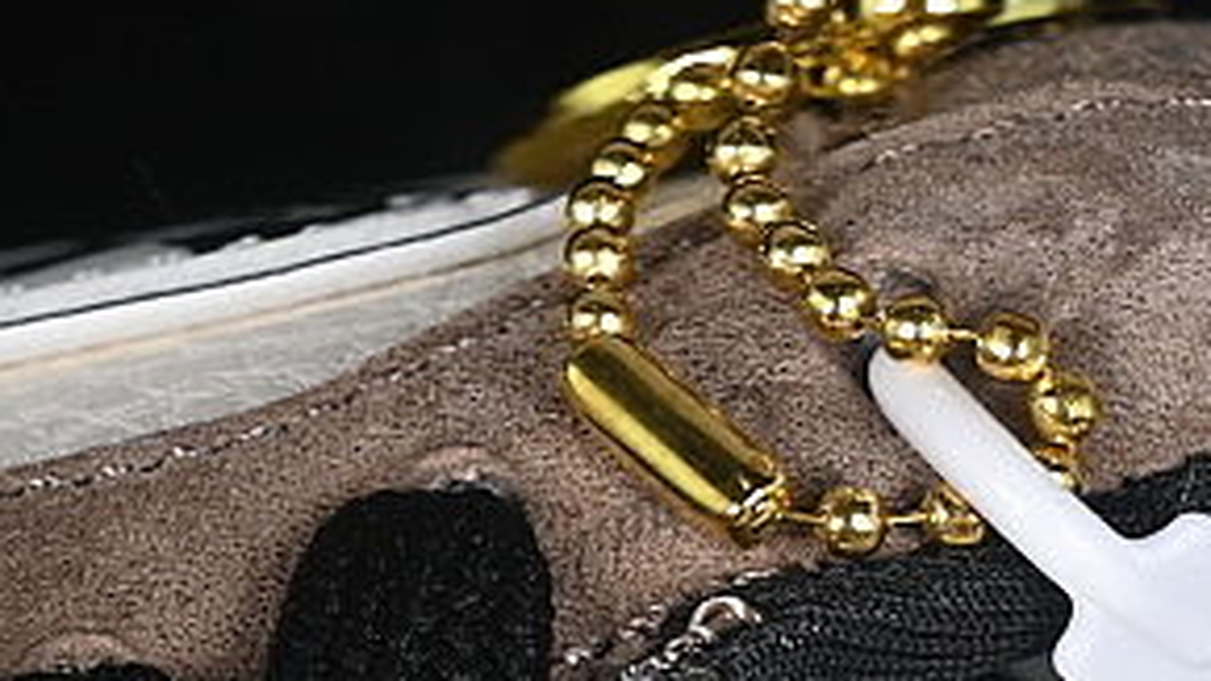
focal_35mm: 293
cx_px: 910
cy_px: 1383
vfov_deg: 4.1
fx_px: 9407
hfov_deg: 7.4
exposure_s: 1/80
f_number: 7.1
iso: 160
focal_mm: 50
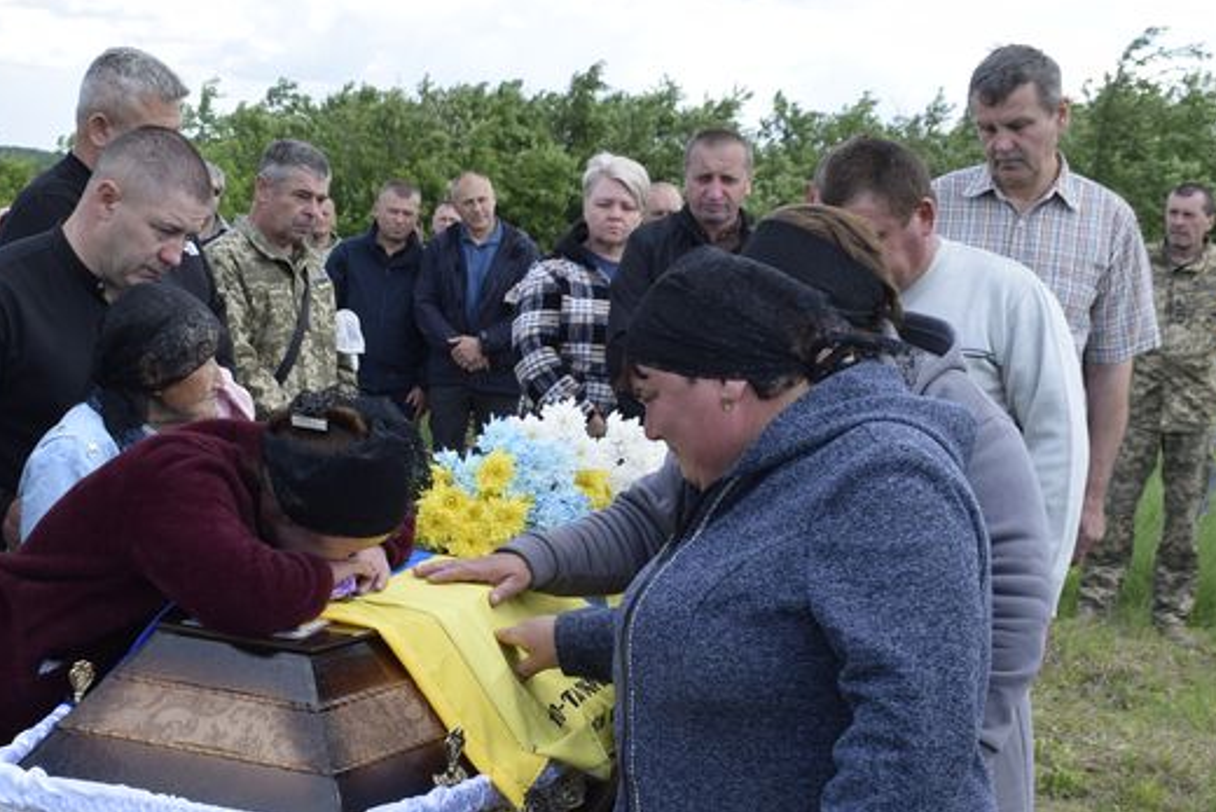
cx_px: 477
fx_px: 2119
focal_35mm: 63
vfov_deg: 21.6
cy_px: 539
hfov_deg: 31.9
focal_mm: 29
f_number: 8
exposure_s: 1/250
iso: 280
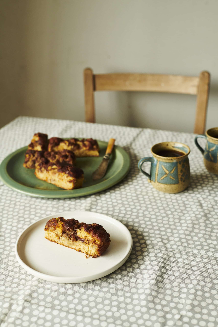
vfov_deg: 39.6
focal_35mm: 50
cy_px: 164
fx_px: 454
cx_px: 109
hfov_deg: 27.0
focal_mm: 50
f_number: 4.5
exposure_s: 1/125
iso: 1000
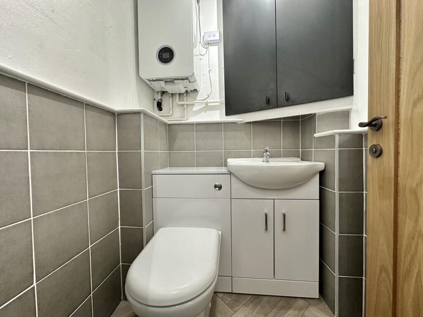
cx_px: 212
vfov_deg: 85.7
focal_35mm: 14
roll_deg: +1.5
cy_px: 158
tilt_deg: -1.7
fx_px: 171
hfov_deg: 102.1
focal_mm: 2.22
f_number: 2.2
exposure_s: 1/50
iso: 160
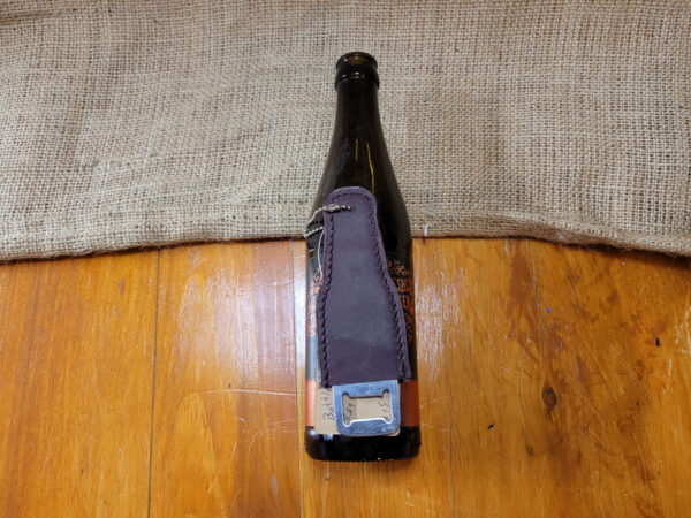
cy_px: 259
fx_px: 519
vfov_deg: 53.1
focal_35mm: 26
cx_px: 346
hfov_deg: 67.3
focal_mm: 5.4
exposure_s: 1/40
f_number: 1.8
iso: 320
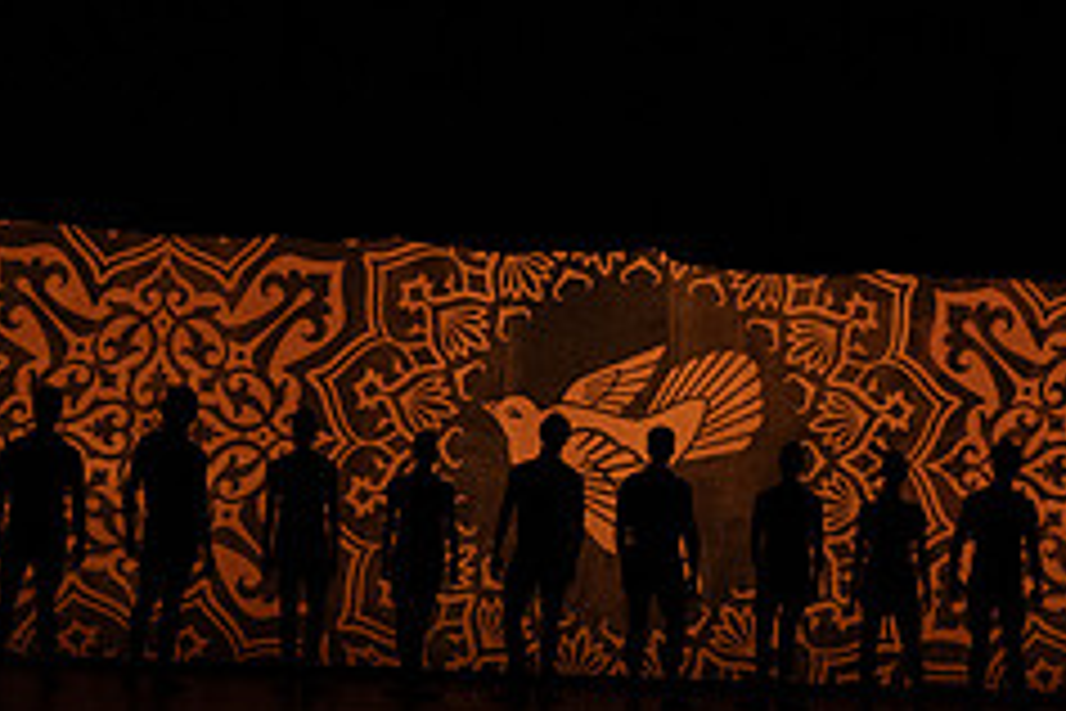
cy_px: 277
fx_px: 7254
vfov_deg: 5.6
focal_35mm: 245
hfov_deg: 8.4
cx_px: 742
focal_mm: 100
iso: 6400
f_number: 6.3
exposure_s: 1/400
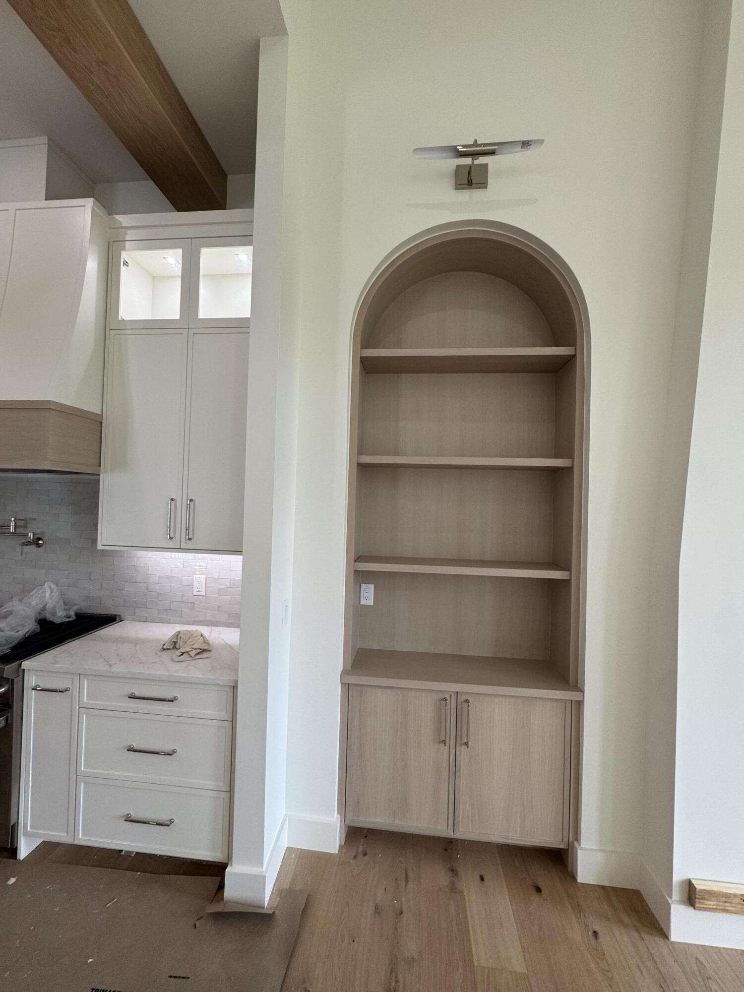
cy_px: 496
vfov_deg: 102.1
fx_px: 401
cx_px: 372
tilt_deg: +3.2
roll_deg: +0.8
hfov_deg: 85.7
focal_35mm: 14
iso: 100
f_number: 2.2
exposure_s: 1/120
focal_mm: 2.22
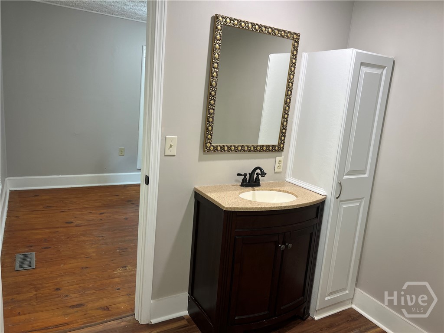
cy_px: 166
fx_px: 333
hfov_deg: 67.3
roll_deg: -4.9
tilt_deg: -12.3
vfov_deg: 53.1
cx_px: 222
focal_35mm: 26
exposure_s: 1/60
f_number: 1.5
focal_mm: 5.7
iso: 80
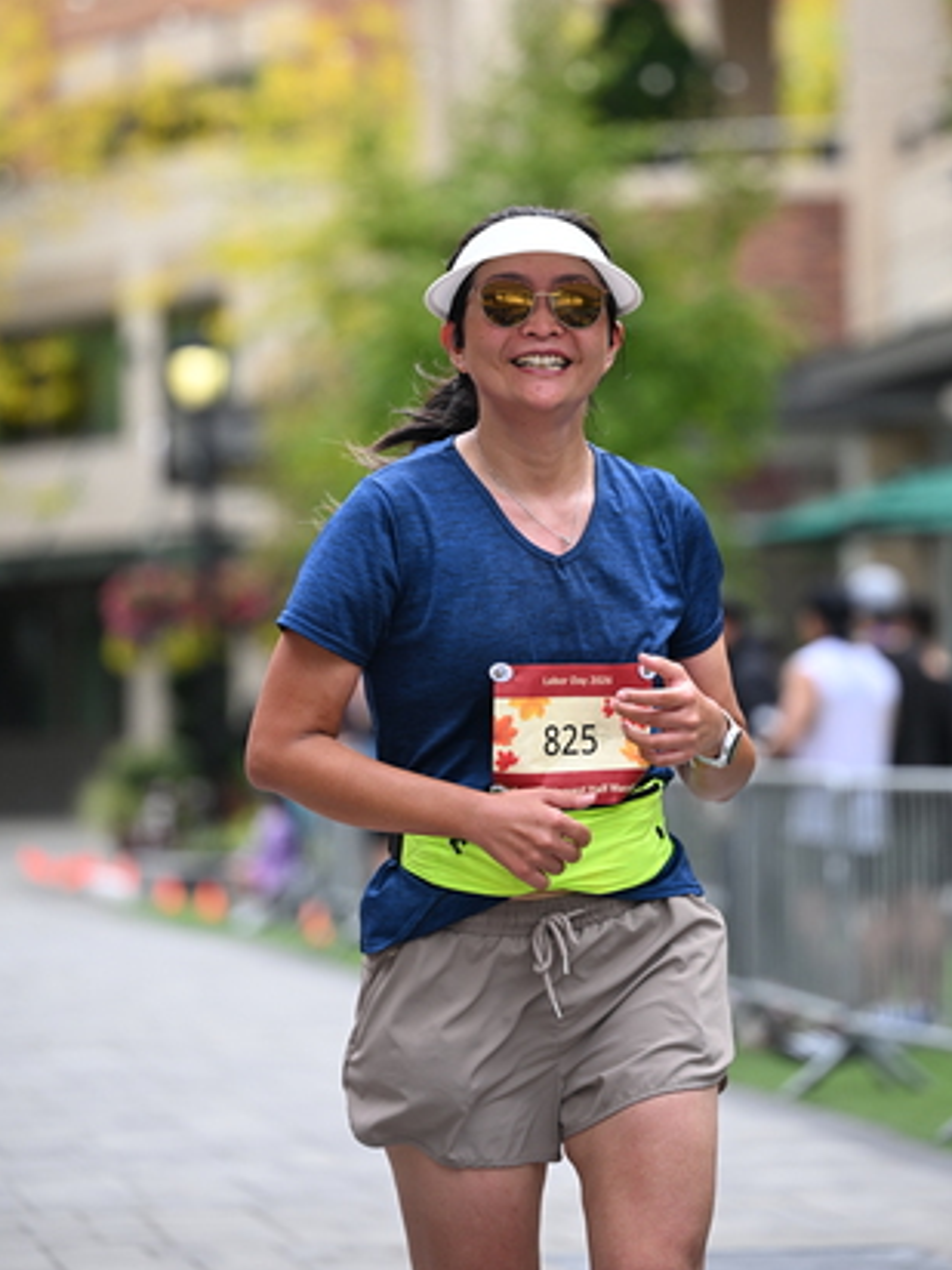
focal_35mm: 167
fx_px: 6124
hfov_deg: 8.9
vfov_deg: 11.8
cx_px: 544
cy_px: 465
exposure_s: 1/2500
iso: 640
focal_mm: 130
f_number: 2.8
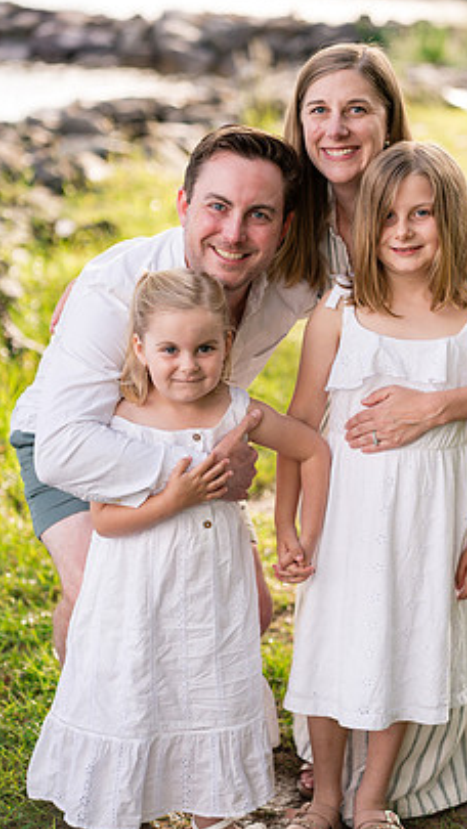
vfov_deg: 21.6
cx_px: 293
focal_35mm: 99
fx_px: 2178
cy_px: 383
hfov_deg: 12.2
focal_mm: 85
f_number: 3.2
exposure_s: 1/1600
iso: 800
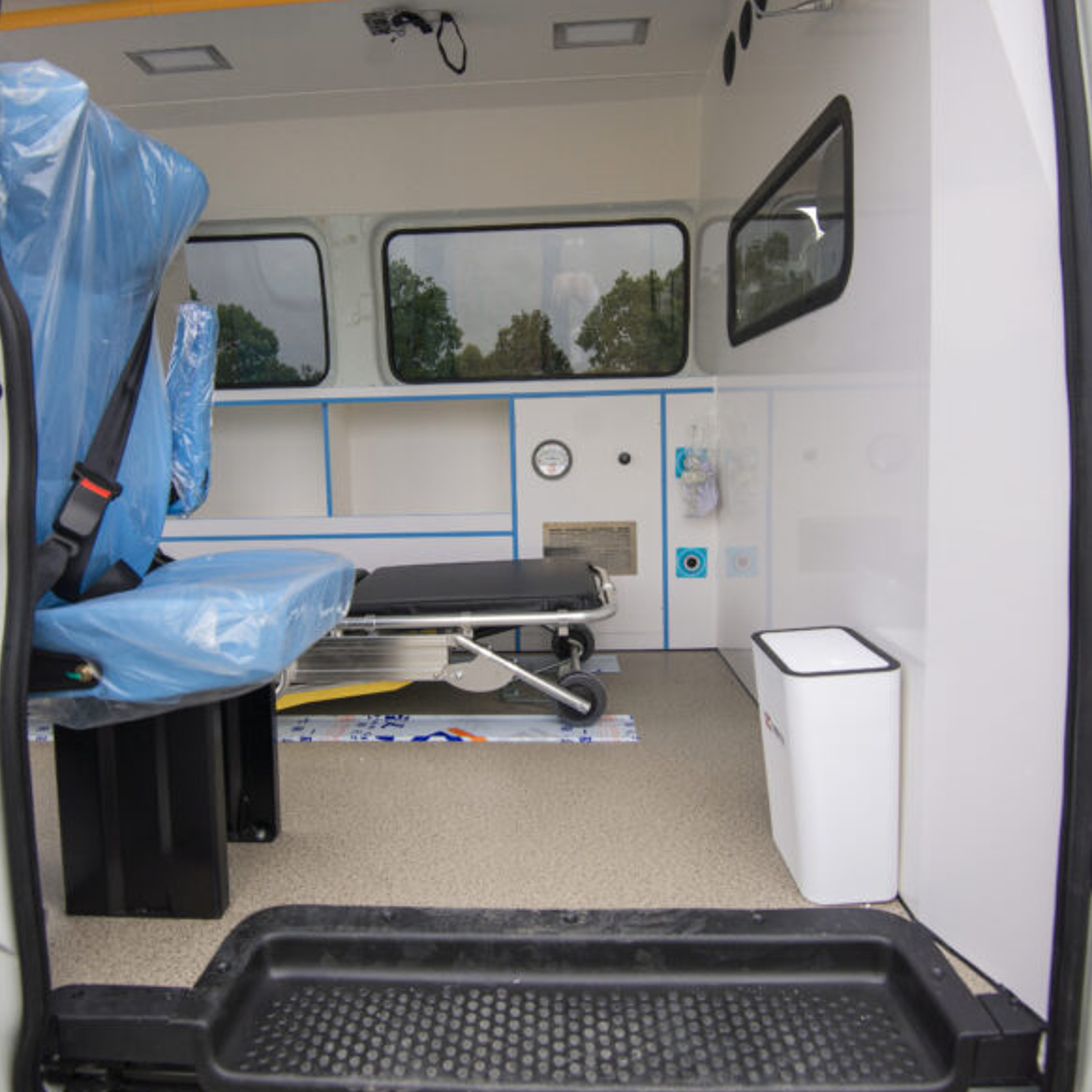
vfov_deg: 71.7
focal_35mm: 21
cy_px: 463
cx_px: 548
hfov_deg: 72.1
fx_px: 749
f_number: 4
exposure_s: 1/250
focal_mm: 16
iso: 100
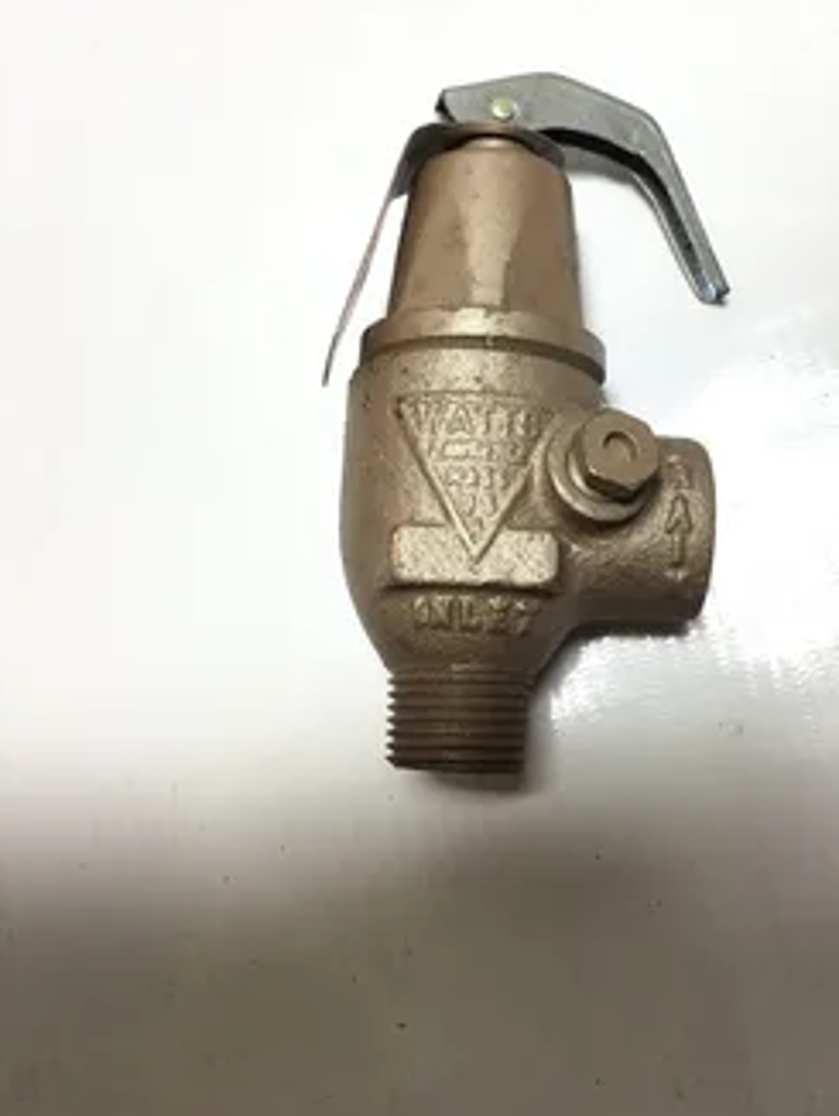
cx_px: 490
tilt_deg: -76.5
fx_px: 1226
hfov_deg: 37.7
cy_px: 476
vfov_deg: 48.8
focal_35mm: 38
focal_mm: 3.3
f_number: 2.4
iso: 25
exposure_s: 1/125
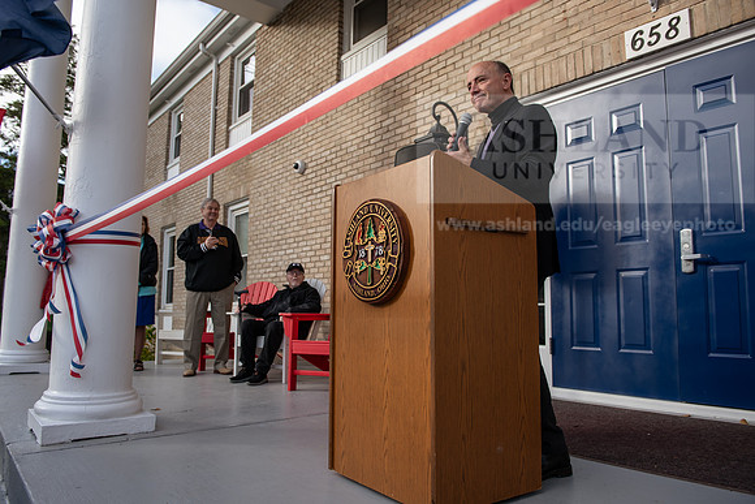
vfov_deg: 48.0
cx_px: 378
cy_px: 252
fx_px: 566
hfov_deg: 67.4
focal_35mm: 27
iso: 125
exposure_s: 1/320
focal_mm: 27
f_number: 4
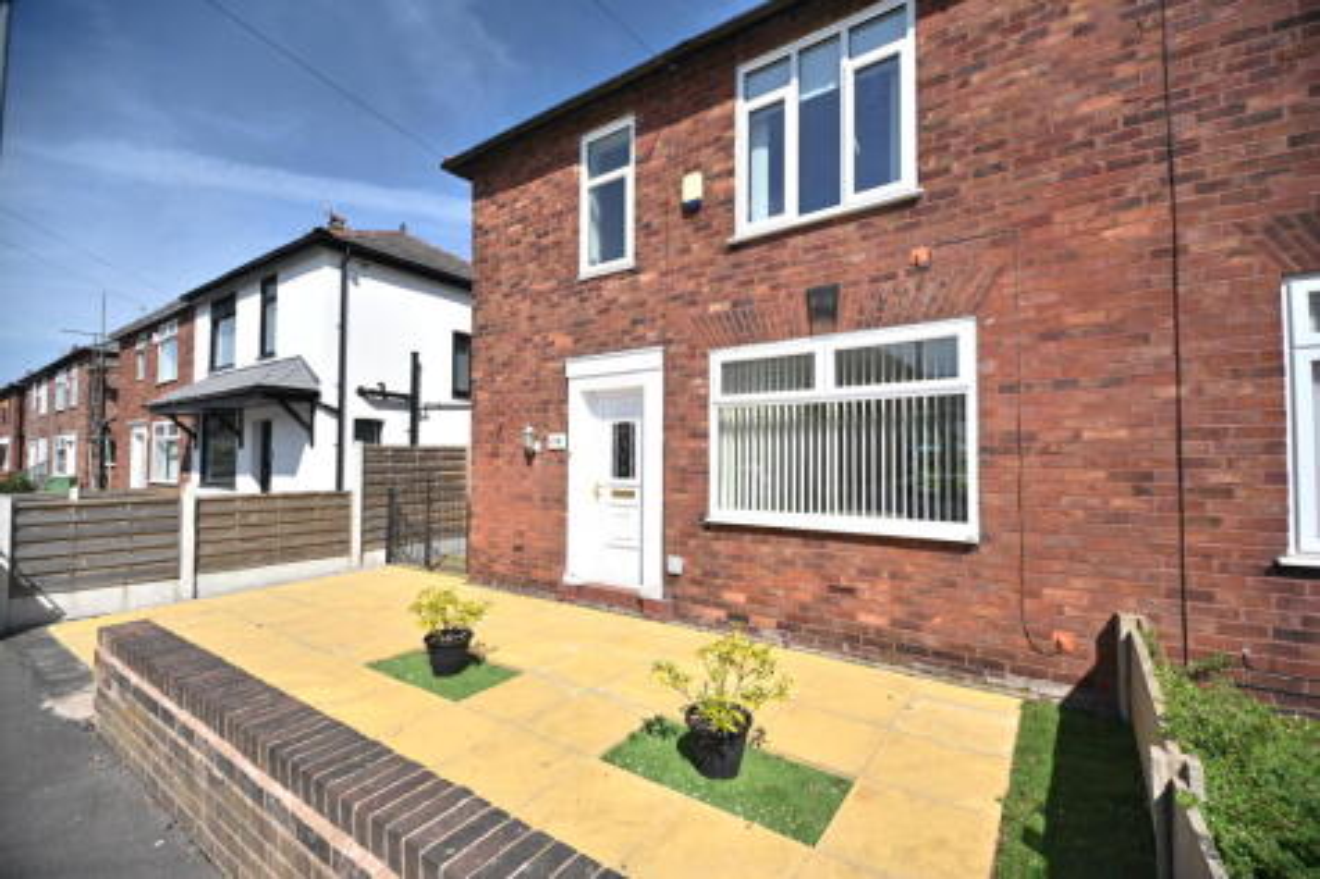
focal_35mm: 16
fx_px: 586
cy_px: 440
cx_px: 660
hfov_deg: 96.8
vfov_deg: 73.7
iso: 100
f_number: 8
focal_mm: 16
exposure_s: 1/500
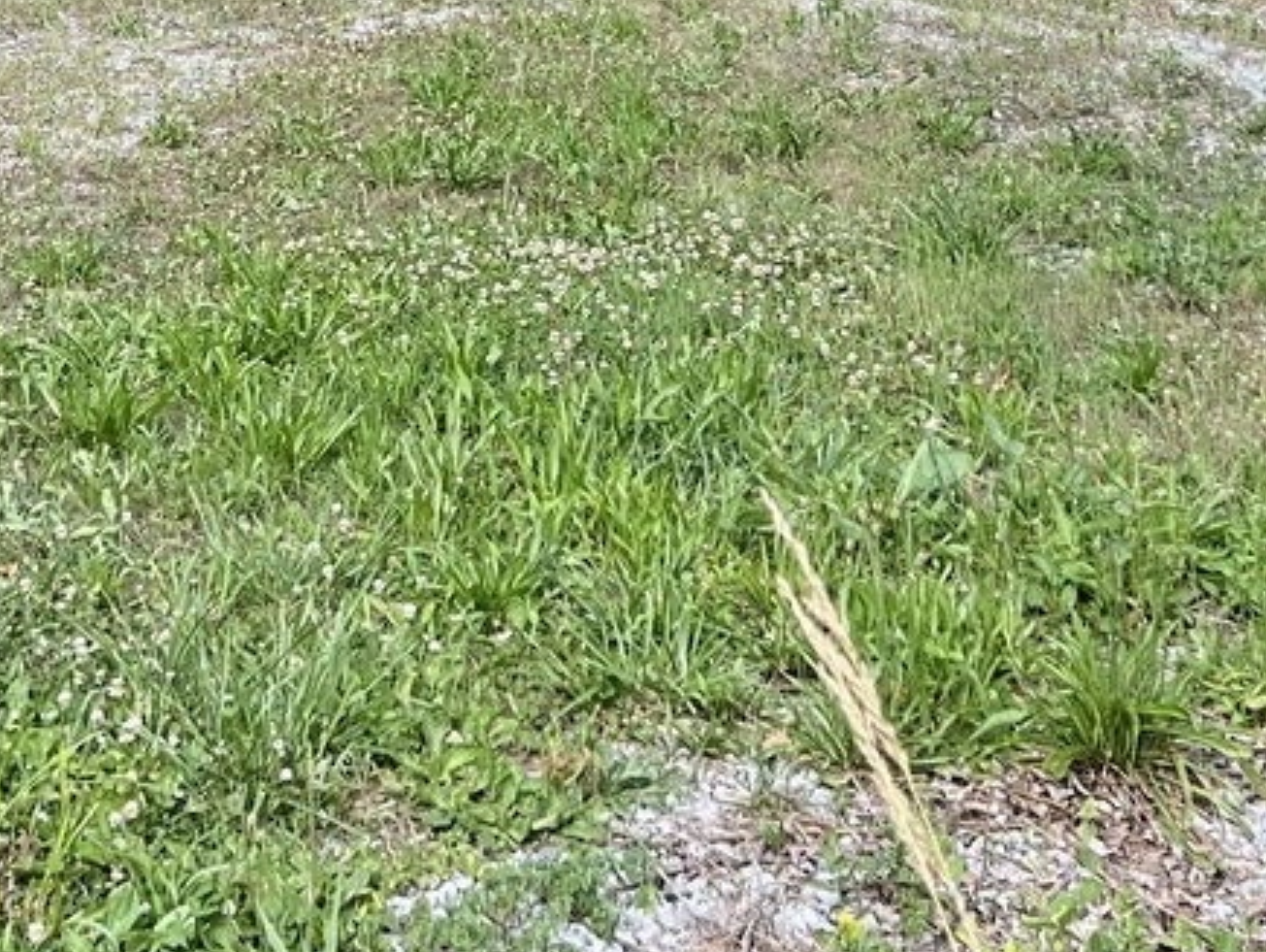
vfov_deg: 15.6
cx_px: 384
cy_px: -539
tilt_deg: +2.1
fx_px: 3148
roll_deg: +0.7
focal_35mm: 86
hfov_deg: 22.6
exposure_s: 1/887
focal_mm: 5.7
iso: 50
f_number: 1.5
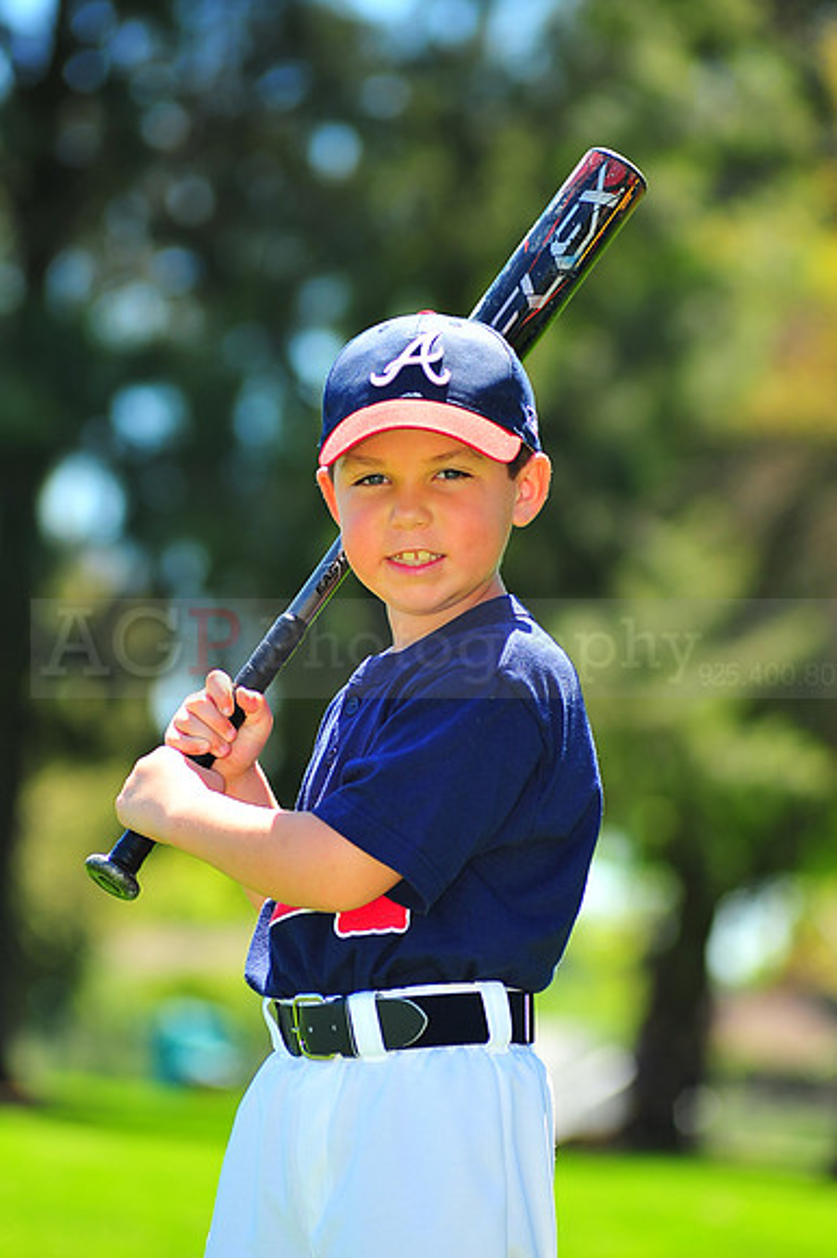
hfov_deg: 7.6
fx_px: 6285
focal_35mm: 180
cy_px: 629
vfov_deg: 11.4
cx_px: 418
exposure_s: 1/500
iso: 200
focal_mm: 180
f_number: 5
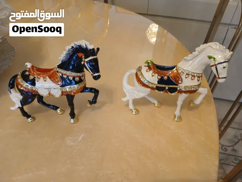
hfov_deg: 67.3
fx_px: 182
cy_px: 91
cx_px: 121
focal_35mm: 26
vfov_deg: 53.1
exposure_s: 1/25
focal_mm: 3.98
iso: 320
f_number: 1.8
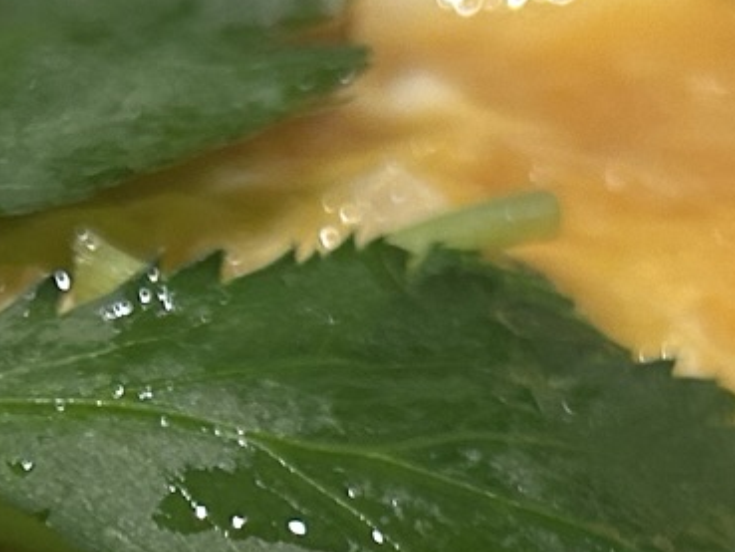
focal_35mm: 141
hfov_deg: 13.9
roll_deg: +4.6
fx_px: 2995
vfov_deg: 10.2
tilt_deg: -41.3
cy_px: 799
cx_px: 157
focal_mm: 5.7
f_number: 1.5
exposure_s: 1/50
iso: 200
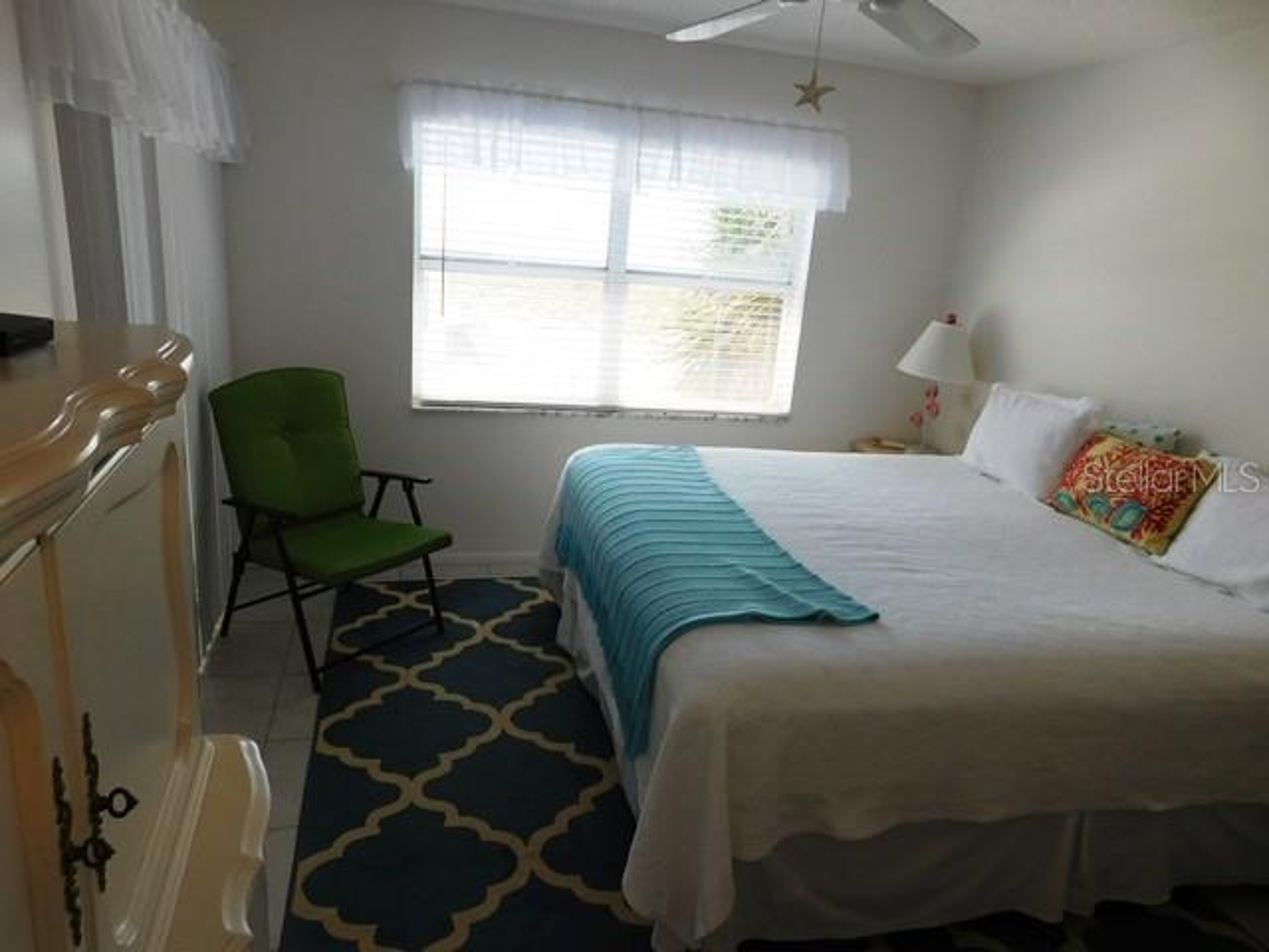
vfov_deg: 58.9
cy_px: 476
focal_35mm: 23
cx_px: 634
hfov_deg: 73.9
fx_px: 843
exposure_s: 1/200
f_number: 3
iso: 125
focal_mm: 4
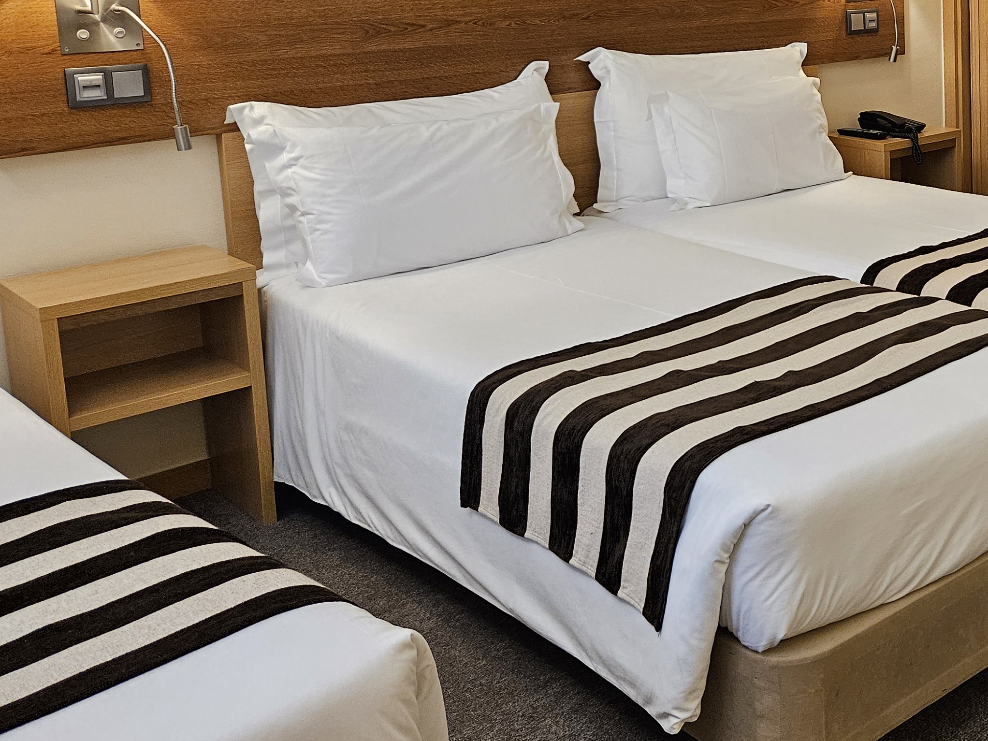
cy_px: 137
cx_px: 957
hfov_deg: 38.1
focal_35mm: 45
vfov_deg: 31.3
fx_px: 1284
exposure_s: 1/100
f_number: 1.8
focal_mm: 5.4
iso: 500
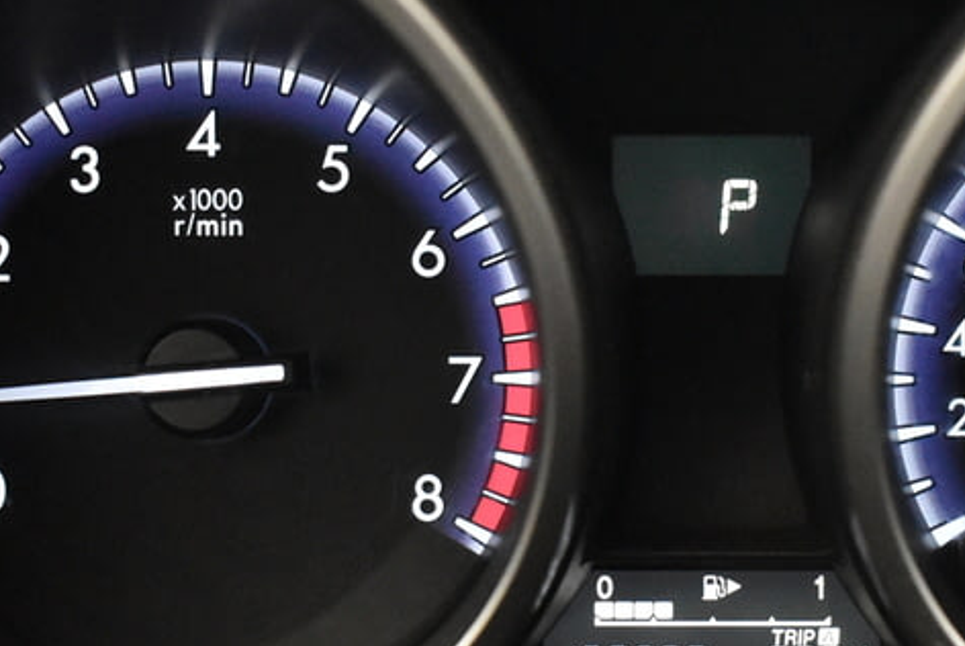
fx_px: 2226
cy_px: 452
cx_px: 705
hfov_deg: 24.2
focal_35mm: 83
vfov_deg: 16.5
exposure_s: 1/50
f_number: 4.2
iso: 6400
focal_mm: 29
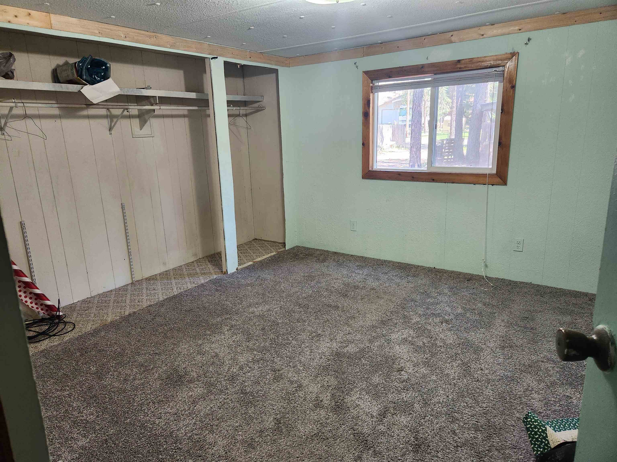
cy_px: 231
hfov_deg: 73.9
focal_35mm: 23
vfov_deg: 58.9
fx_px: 410
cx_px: 308
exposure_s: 1/120
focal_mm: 5.4
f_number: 1.8
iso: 250
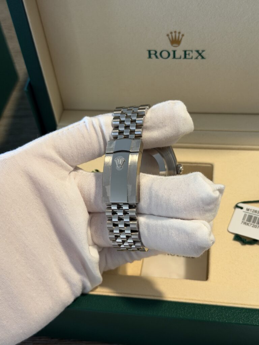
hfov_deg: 30.3
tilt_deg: -50.4
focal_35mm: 48
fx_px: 479
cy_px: 172
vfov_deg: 39.7
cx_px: 130
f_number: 1.78
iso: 200
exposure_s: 1/60
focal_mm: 6.76
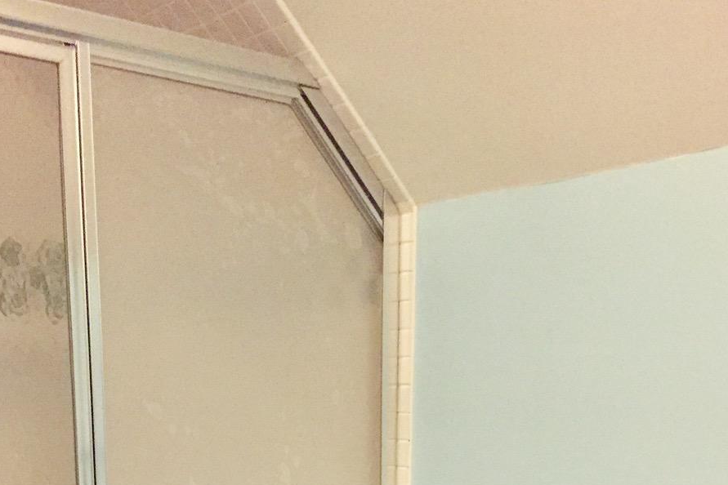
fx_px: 1051
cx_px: 363
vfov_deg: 23.5
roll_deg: -0.9
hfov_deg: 38.2
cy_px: 601
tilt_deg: -10.1
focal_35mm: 52
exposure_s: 1/15
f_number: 2.2
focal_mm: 4.15
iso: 250
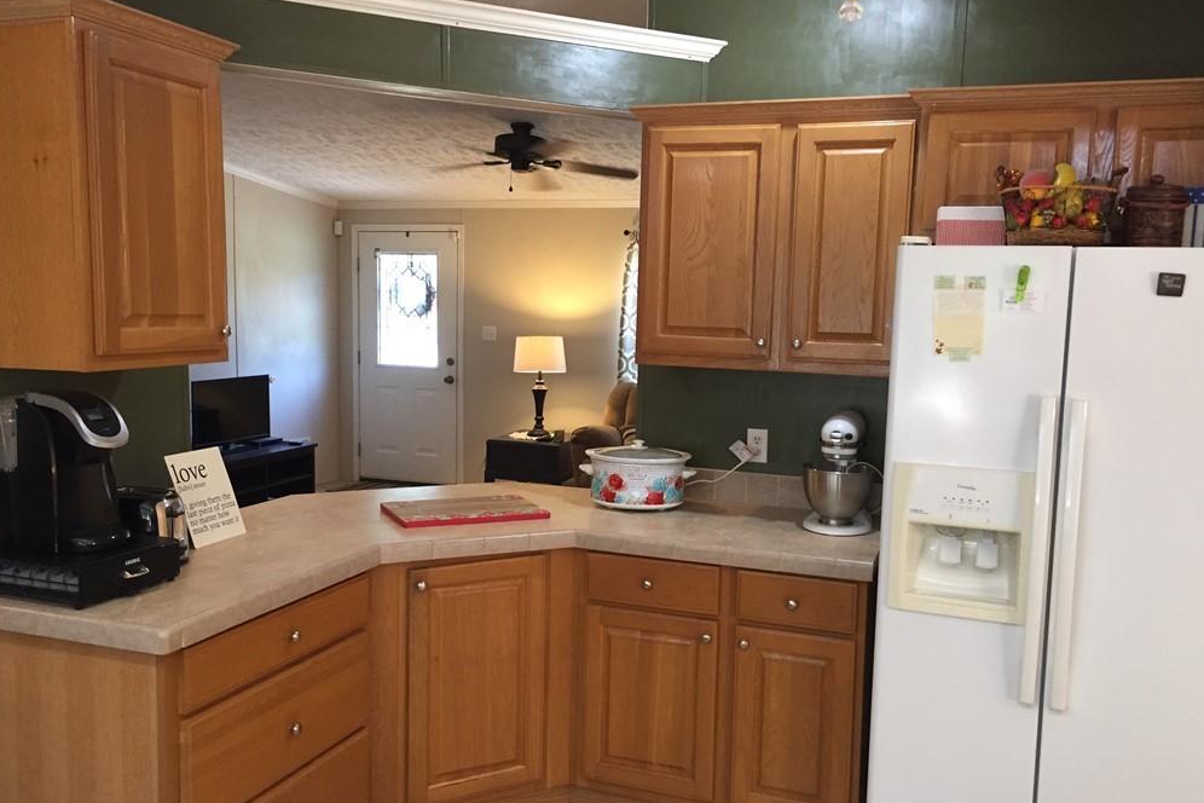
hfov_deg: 60.3
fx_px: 1037
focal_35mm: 31
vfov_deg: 42.3
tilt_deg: -6.5
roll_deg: -0.9
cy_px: 412
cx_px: 609
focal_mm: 4.15
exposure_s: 1/30
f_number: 2.2
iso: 125
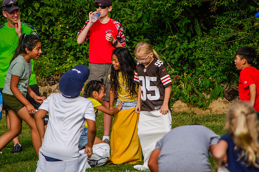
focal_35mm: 262
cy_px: 86
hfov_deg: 7.9
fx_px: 1884
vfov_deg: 5.2
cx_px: 130
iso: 200
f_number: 6.3
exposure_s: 1/640
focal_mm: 175
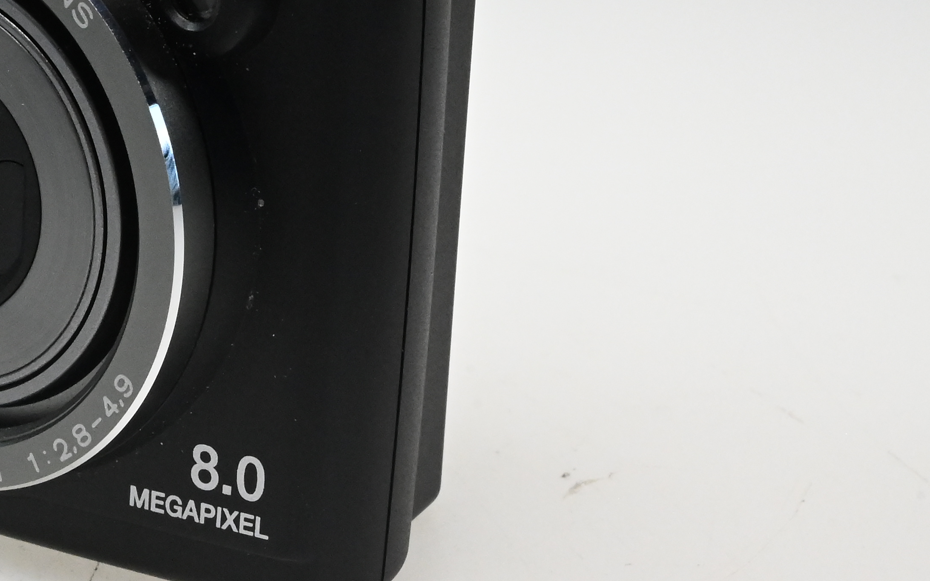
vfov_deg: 9.3
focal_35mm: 141
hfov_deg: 14.3
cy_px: 199
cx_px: -228
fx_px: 3574
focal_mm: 50
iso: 5000
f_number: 25
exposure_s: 1/250
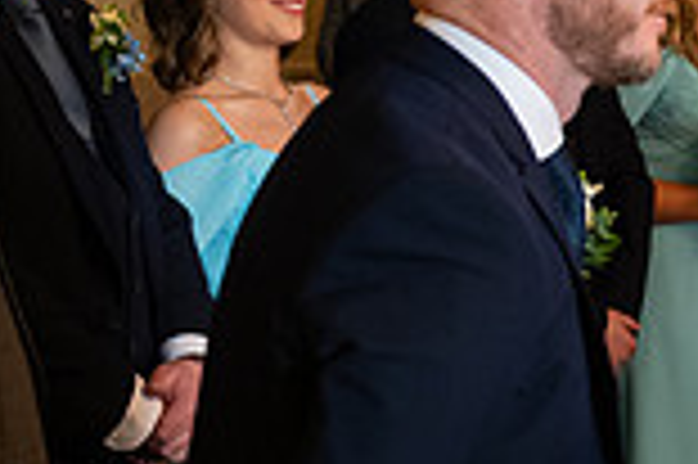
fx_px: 2537
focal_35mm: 131
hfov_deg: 14.3
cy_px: 300
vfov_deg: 10.4
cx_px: 1139
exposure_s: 1/160
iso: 1250
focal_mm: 35
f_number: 3.5
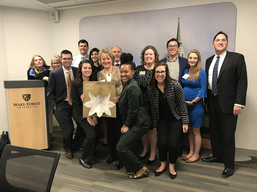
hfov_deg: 63.4
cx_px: 128
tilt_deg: -8.0
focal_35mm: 28
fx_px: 208
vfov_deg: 49.7
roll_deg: -0.6
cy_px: 96
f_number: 1.8
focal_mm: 3.99
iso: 40
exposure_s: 1/17
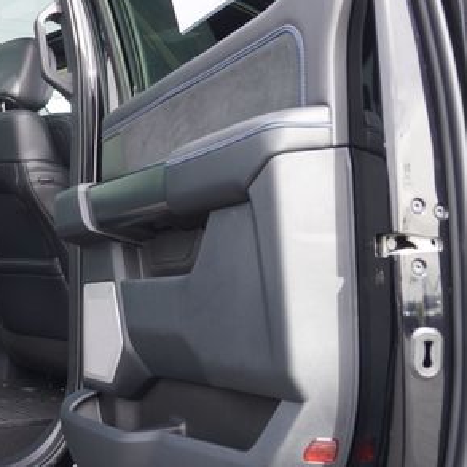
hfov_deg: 29.9
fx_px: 808
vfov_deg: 32.2
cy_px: 198
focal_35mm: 53
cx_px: -10
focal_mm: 19
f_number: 4.5
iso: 100
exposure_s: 1/80
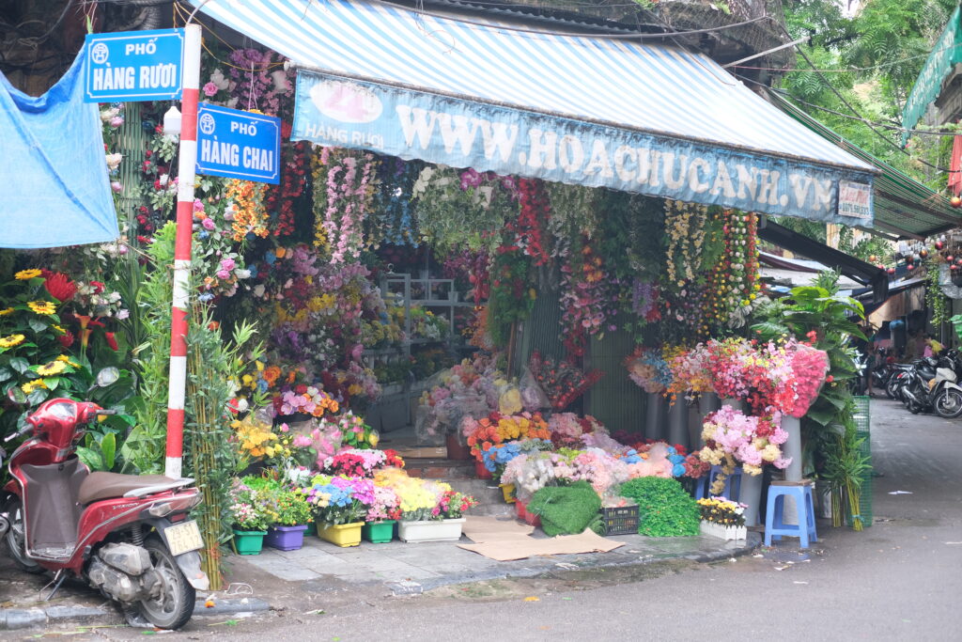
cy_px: 321
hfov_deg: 37.5
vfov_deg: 25.5
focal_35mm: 53
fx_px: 1416
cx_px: 481
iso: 320
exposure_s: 1/150
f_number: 2.2
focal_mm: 35
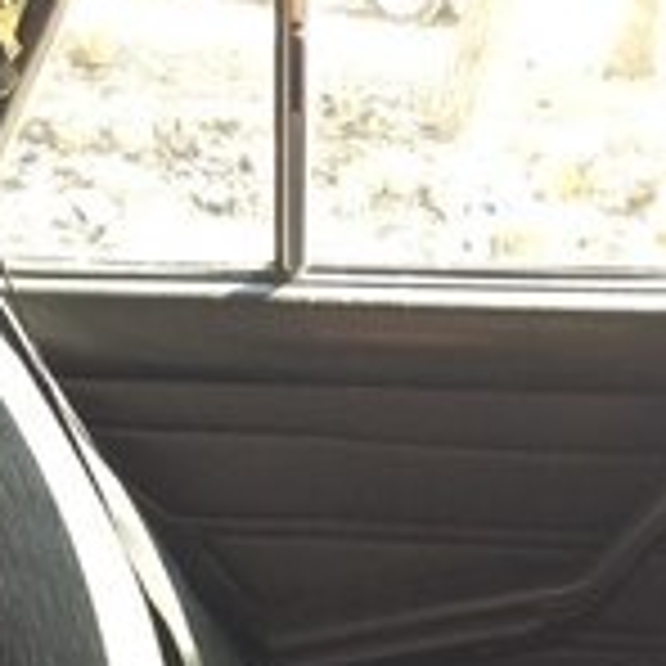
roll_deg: -5.2
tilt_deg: -35.0
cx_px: 392
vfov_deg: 17.5
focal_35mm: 86
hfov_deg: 20.2
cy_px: 1089
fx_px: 1872
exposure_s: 1/33
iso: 32
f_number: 2.2
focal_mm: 4.15
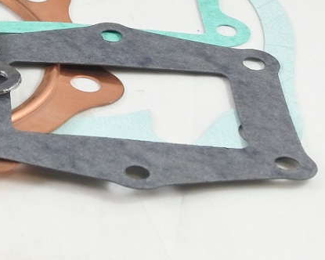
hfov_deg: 11.7
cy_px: -193
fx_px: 1510
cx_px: -176
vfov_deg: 9.4
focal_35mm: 157
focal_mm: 15
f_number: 4.2
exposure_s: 1/125
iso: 640
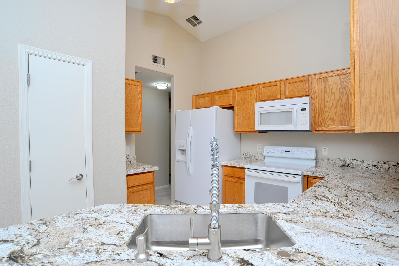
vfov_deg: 67.3
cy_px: 133
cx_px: 200
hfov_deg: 90.0
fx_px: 199
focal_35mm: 18
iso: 640
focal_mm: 18
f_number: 11
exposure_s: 1/30
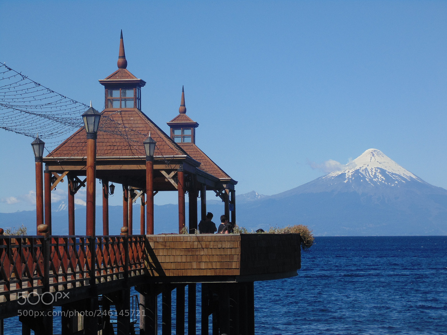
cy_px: 168
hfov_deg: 16.6
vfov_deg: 12.5
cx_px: 224
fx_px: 1537
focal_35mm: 119
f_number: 4.8
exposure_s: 1/800
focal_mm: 21.3
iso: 80
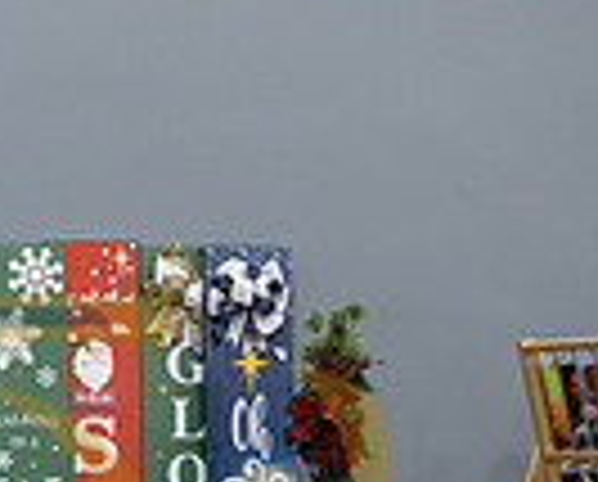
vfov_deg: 14.5
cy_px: 764
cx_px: -166
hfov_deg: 18.3
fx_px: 1738
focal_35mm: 98
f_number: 4
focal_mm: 24
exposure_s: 1/125
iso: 1250
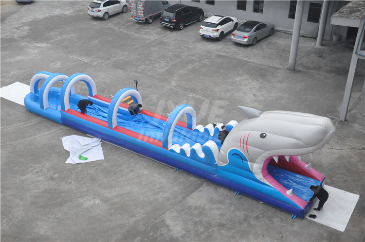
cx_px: 182
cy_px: 121
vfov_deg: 31.8
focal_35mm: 42
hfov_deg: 46.5
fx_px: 425
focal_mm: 28
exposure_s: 1/1600
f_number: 7.1
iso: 3200
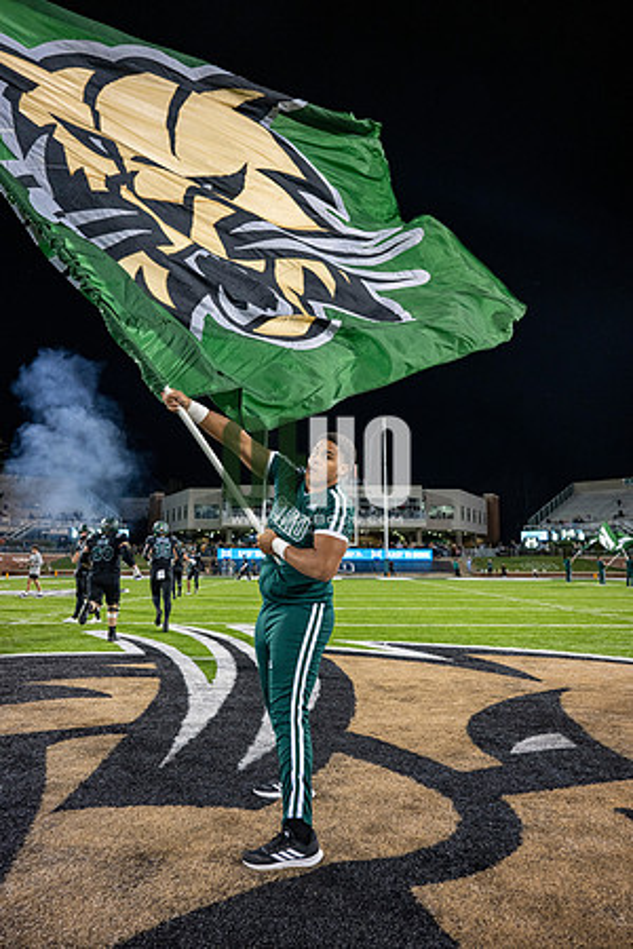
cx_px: 316
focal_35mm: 24
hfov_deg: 53.1
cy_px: 474
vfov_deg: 73.7
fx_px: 633
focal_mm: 24
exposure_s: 1/500
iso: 1250
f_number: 3.2
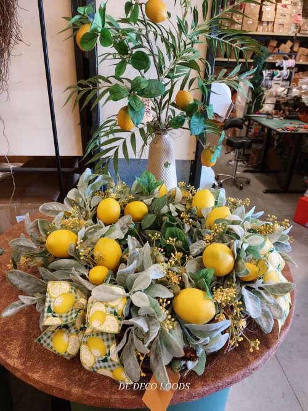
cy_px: 206
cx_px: 154
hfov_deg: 56.8
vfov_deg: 71.6
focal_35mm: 24
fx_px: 285
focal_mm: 5.23
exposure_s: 1/50
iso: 250
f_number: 1.8
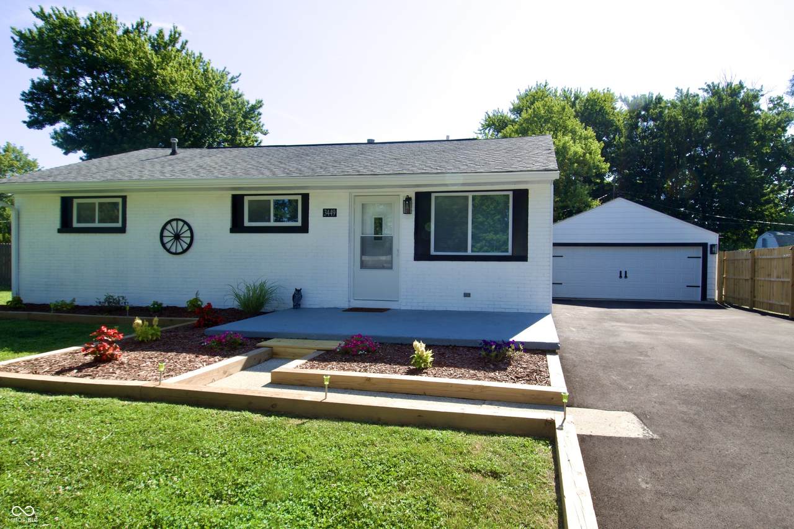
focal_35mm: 18
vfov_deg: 67.4
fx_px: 397
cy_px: 264
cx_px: 397
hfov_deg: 90.0
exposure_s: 1/200
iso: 100
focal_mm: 12
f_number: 10
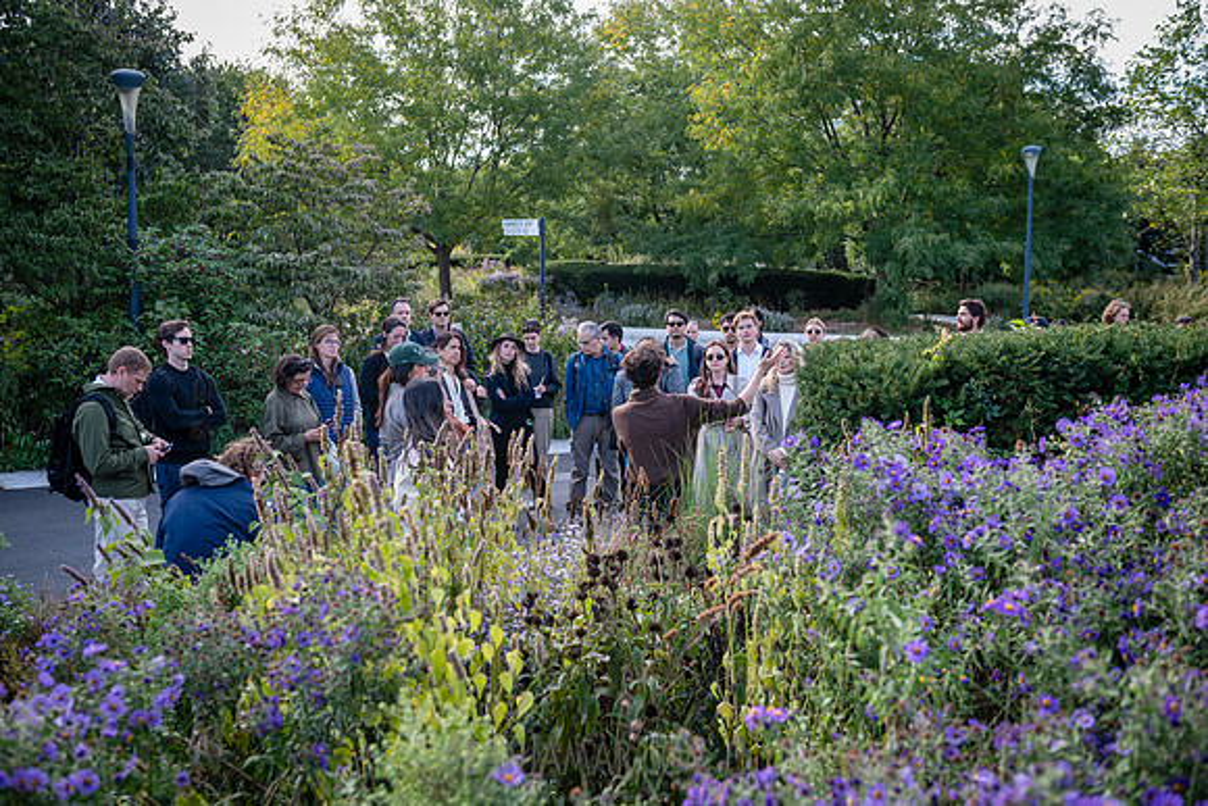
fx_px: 1290
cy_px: 403
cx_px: 604
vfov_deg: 34.7
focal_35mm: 38
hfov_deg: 50.2
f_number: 4.5
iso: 250
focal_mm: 38
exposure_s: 1/200
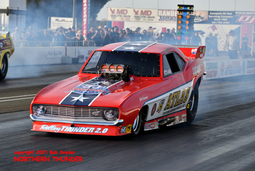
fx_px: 1233
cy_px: 86
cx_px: 128
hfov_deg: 11.8
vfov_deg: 7.9
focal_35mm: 174
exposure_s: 1/1000
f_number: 5.6
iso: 250
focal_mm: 116
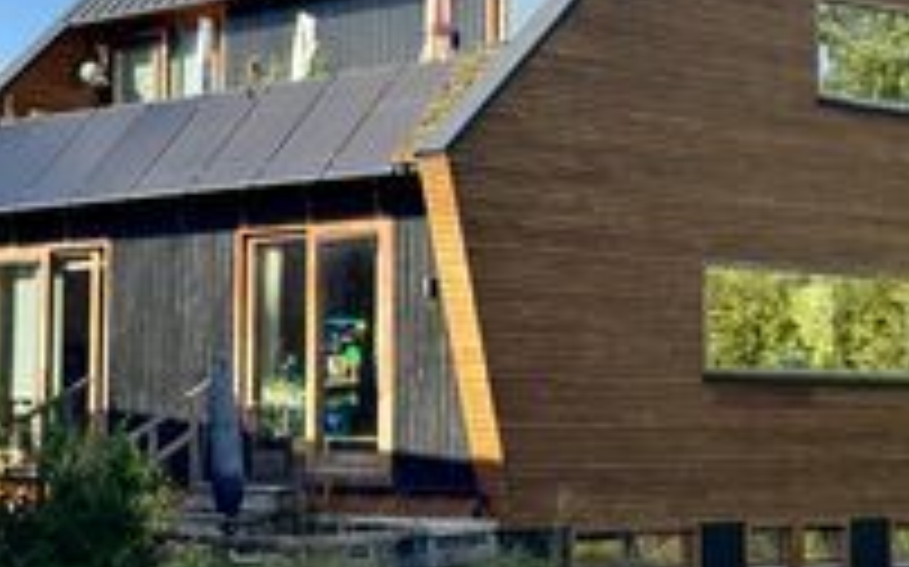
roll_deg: -1.1
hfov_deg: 20.6
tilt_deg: +6.6
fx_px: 2501
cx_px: 378
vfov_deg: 12.9
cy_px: 108
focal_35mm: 101
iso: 64
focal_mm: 6.76
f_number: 1.78
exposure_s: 1/3610
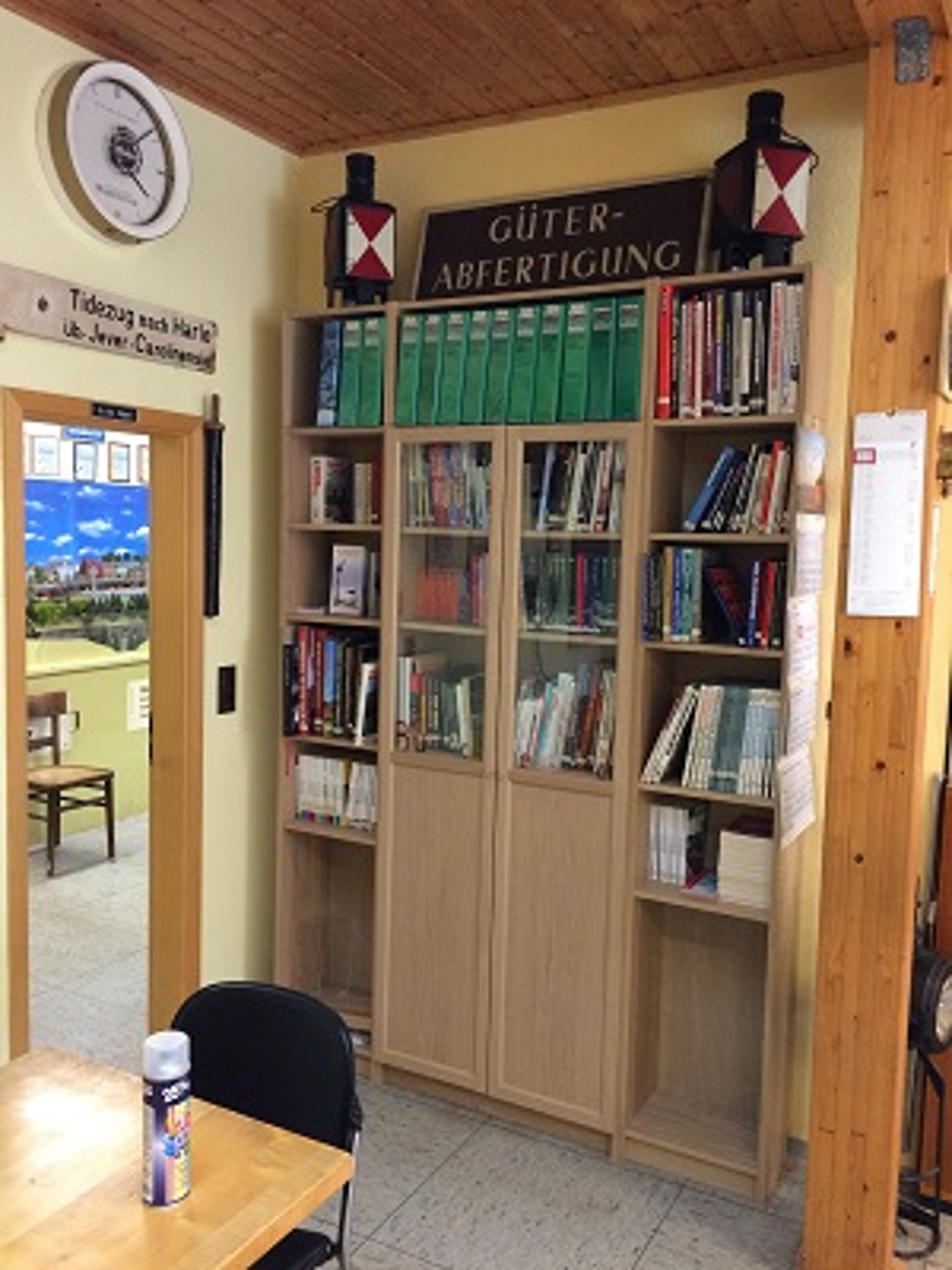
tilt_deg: -5.4
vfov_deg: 61.7
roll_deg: +0.2
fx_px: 1063
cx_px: 476
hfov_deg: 48.2
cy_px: 635
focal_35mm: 29
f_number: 2.2
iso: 320
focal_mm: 4.15
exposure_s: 1/33
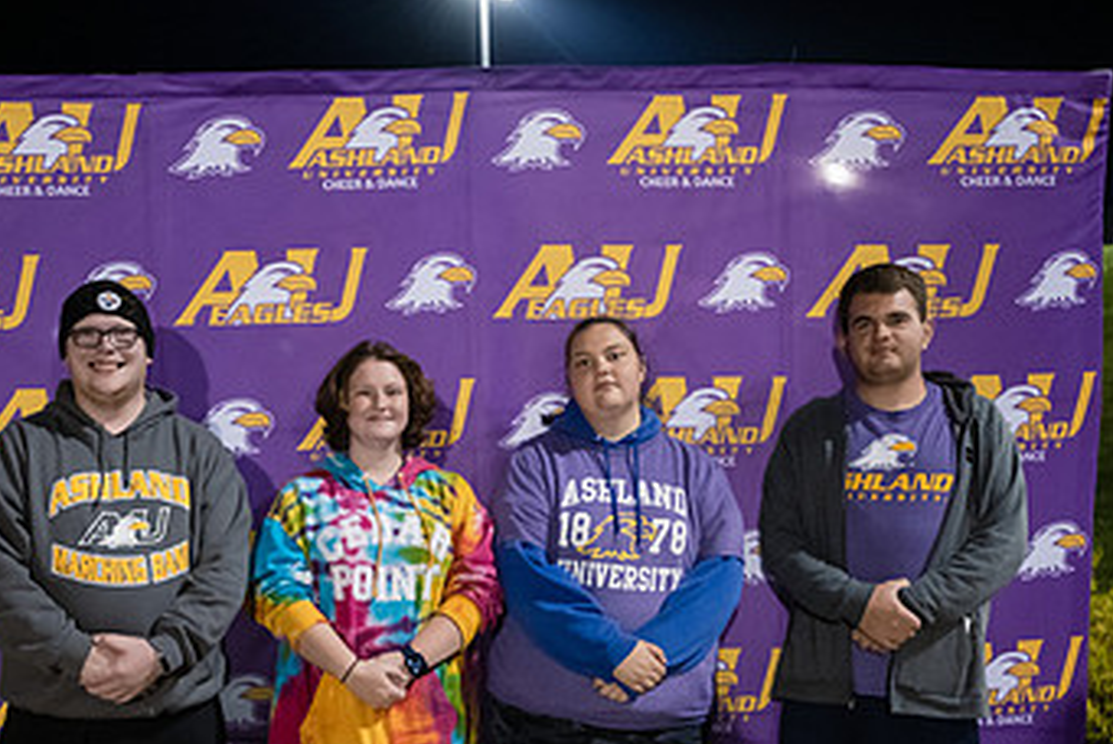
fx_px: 1578
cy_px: 618
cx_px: 457
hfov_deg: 38.7
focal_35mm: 51
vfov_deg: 26.0
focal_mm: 30
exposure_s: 1/80
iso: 4000
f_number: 3.2
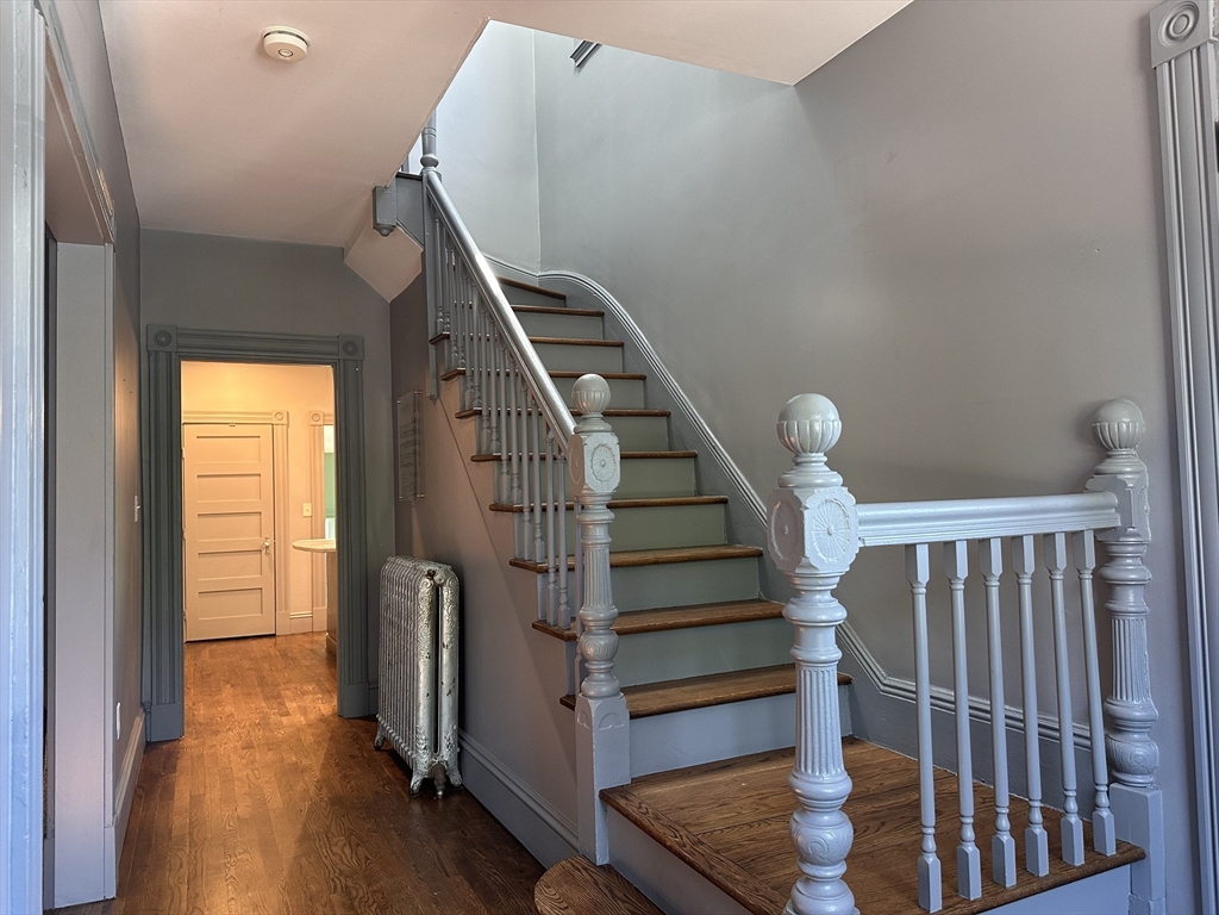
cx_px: 610
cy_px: 458
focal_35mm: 24
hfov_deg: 71.6
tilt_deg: +2.0
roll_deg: +1.7
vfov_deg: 56.8
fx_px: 845
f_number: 1.78
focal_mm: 6.86
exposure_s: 1/60
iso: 200
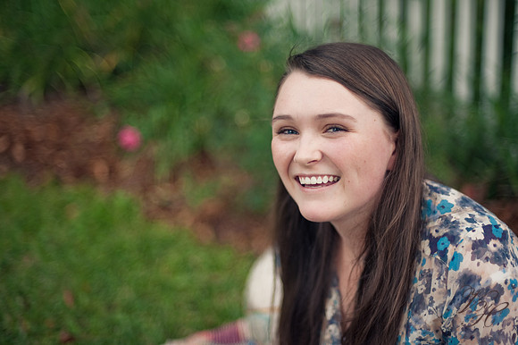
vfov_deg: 27.0
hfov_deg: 39.6
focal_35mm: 50
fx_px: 719
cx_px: 259
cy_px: 172
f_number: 1.4
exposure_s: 1/400
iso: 200
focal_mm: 50
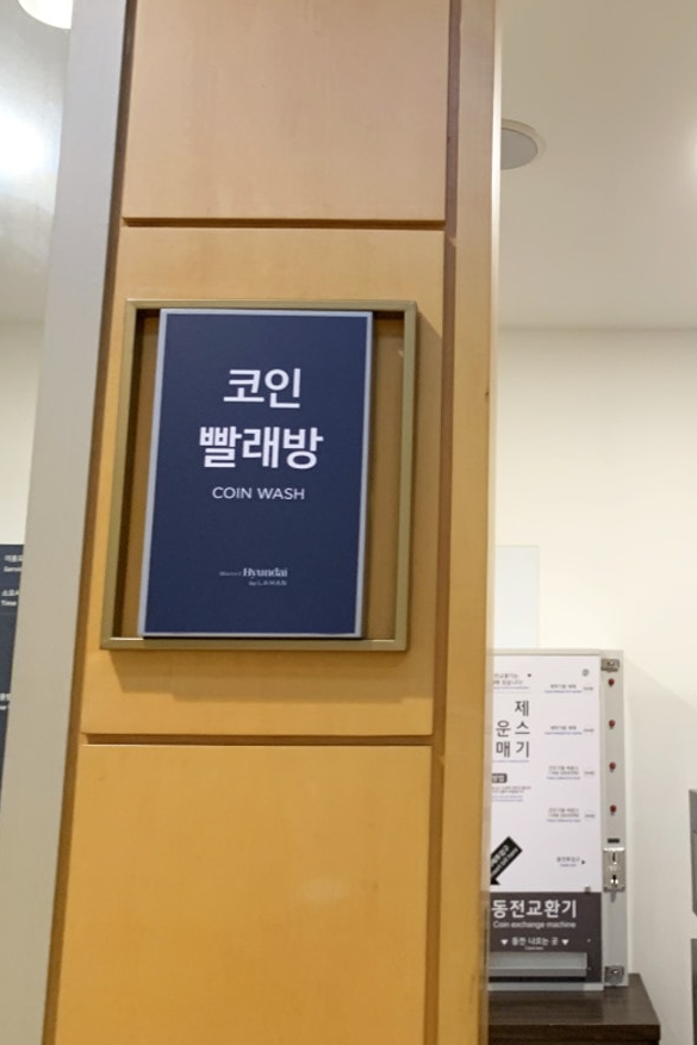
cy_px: 533
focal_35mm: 37
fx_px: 1074
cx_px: 521
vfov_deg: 51.9
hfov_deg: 35.2
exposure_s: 1/60
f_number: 1.8
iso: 200
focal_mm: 4.25
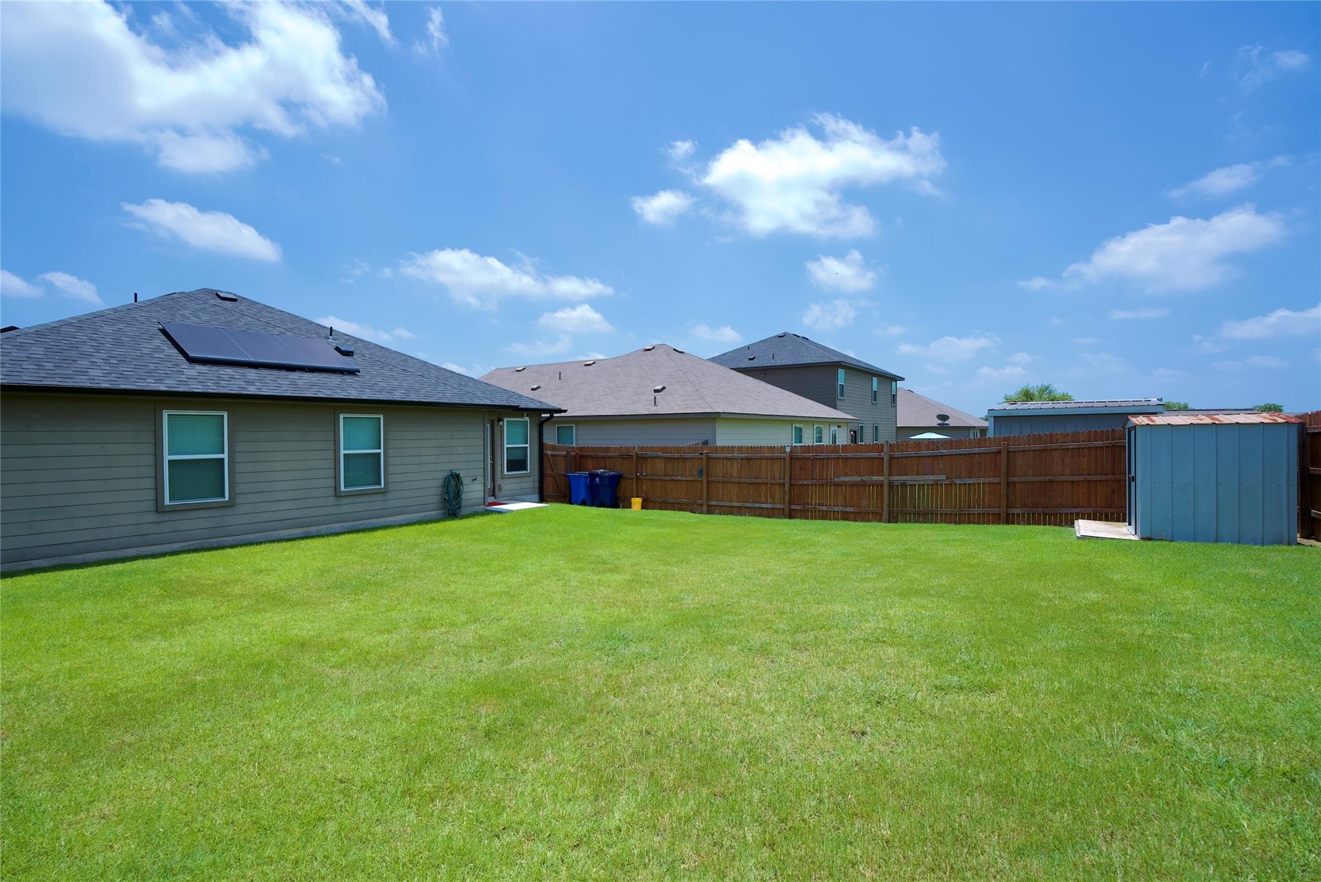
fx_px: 631
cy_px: 441
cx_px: 660
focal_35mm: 17
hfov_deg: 92.6
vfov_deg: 69.9
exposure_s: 1/250
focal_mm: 17.2
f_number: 6.3
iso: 50
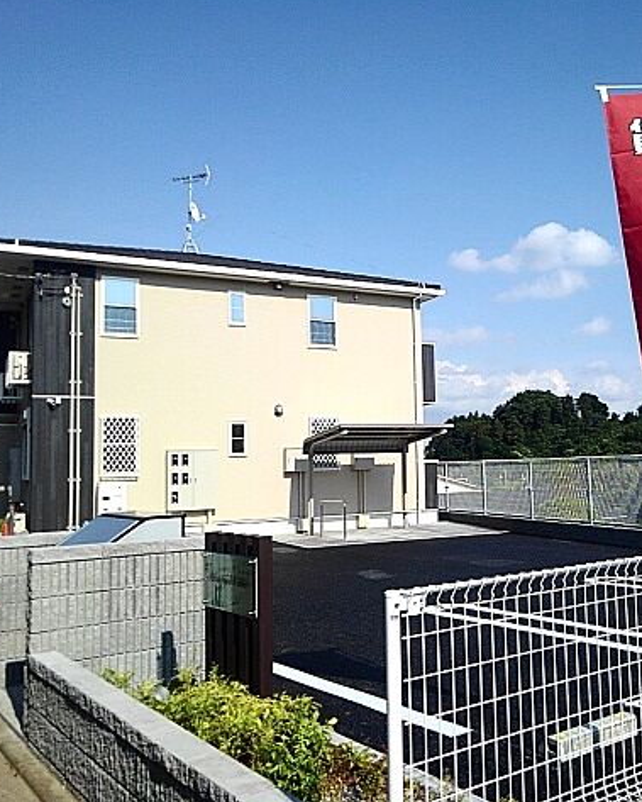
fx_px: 783
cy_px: 397
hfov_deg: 43.9
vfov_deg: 54.2
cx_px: 435
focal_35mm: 33
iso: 50
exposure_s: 1/1250
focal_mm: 3.46
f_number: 2.2
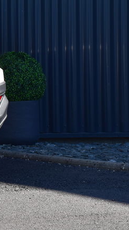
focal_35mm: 174
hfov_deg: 6.9
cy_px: 66
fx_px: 1059
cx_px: -70
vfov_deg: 12.3
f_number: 10
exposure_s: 1/250
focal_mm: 48
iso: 400
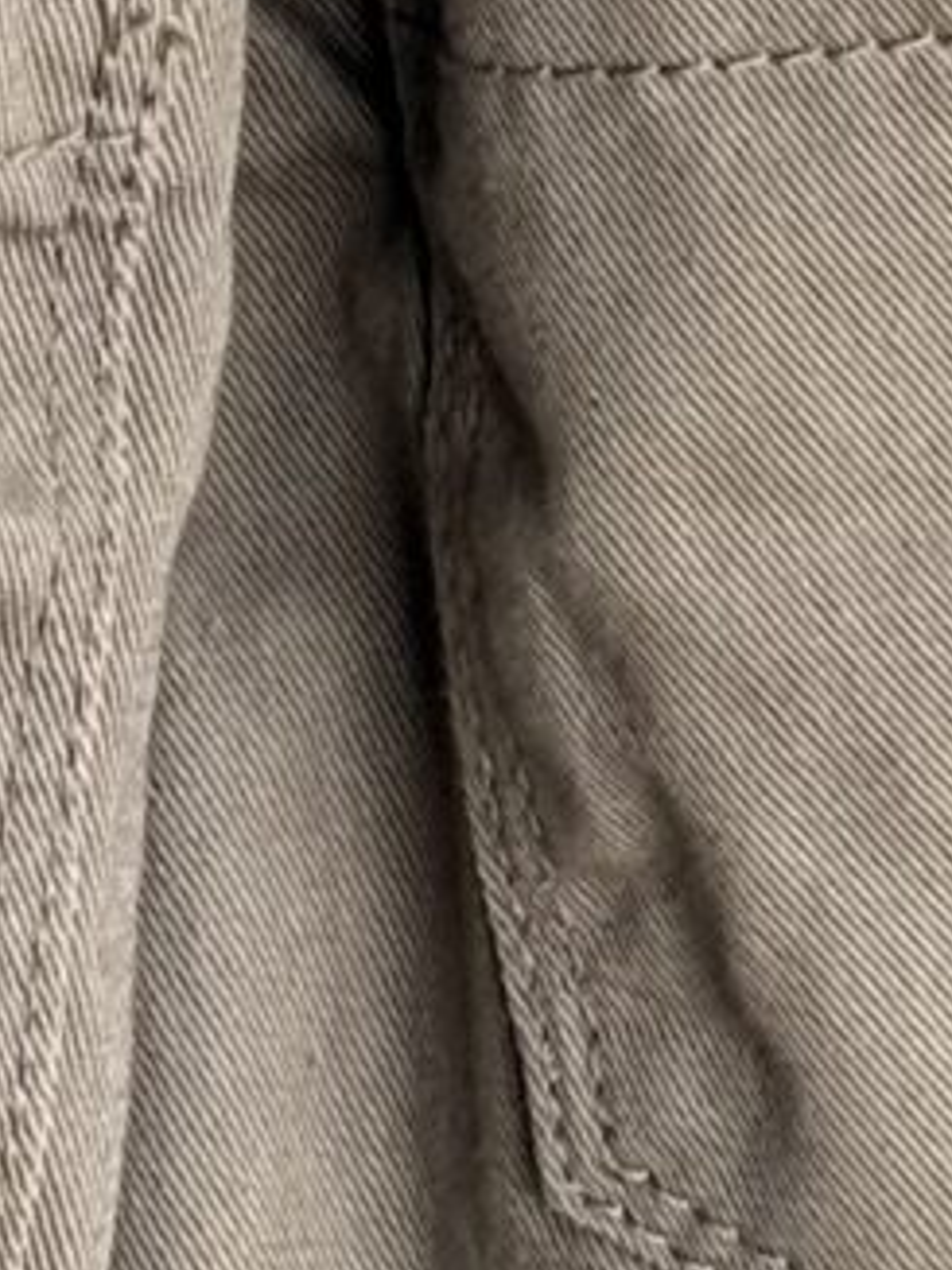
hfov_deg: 4.0
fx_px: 13797
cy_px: 2089
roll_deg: +1.3
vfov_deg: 5.2
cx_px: 218
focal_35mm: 376
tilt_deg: -28.5
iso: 50
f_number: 1.78
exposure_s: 1/136
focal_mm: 6.76
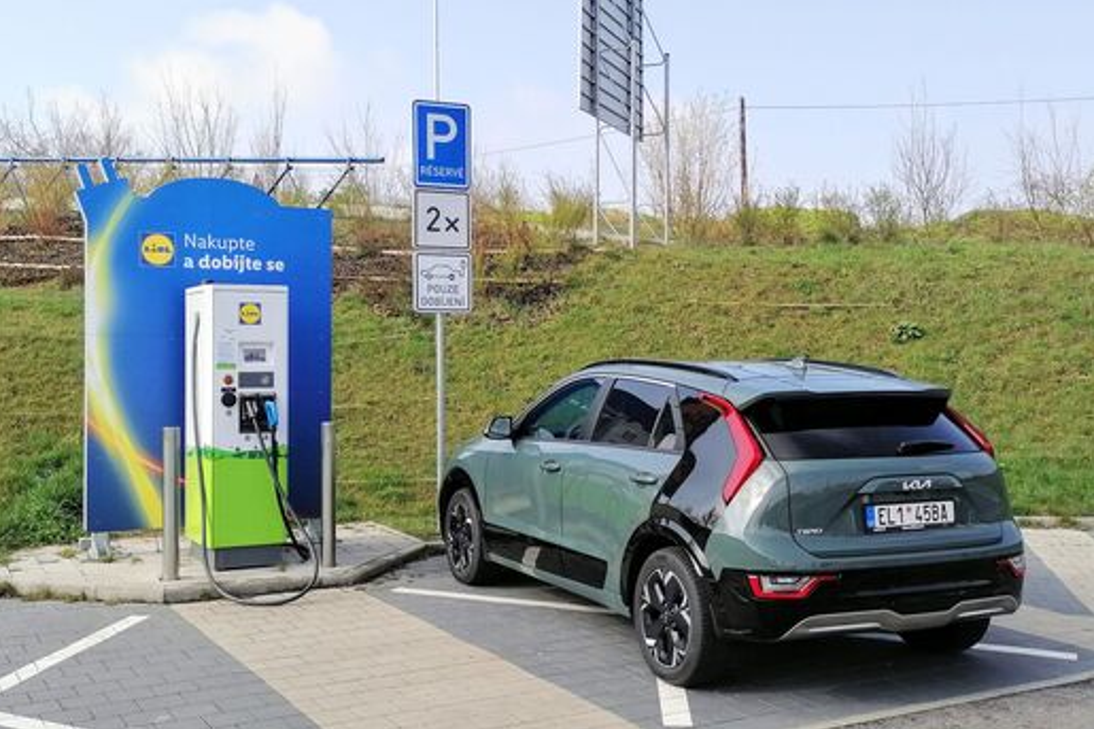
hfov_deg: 46.4
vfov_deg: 31.9
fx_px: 1276
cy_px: 363
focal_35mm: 42
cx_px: 546
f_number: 1.8
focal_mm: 5.3
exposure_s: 1/920
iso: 50
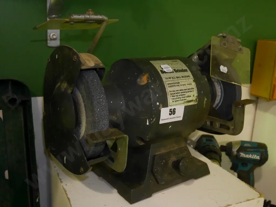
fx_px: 287
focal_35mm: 36
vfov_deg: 39.7
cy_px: 104
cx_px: 138
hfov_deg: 51.3
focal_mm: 18
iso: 3200
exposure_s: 1/60
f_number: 4.2
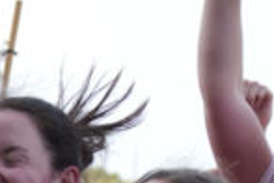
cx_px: 2
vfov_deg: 4.7
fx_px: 2169
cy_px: 363
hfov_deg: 7.2
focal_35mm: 285
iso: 200
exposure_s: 1/1250
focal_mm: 41
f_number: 2.8
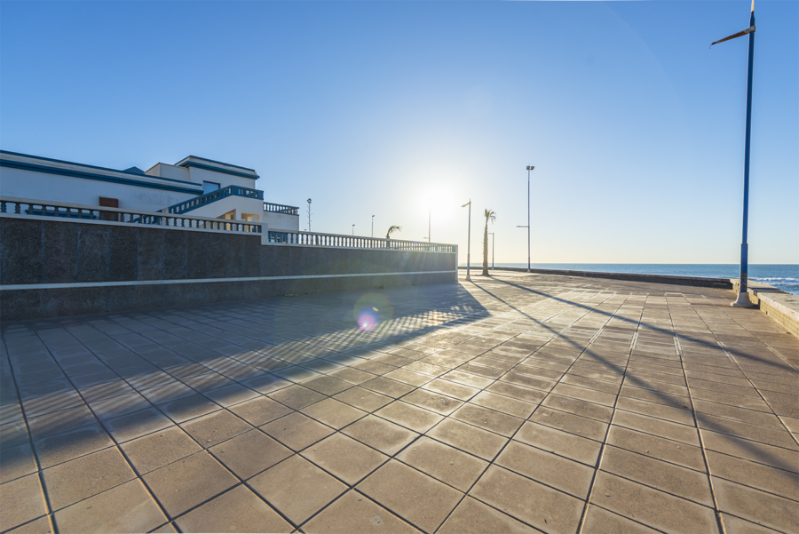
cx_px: 400
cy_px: 267
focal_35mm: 14
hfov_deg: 104.2
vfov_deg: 81.3
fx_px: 311
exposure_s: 1/800
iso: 80
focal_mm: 14
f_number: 7.1
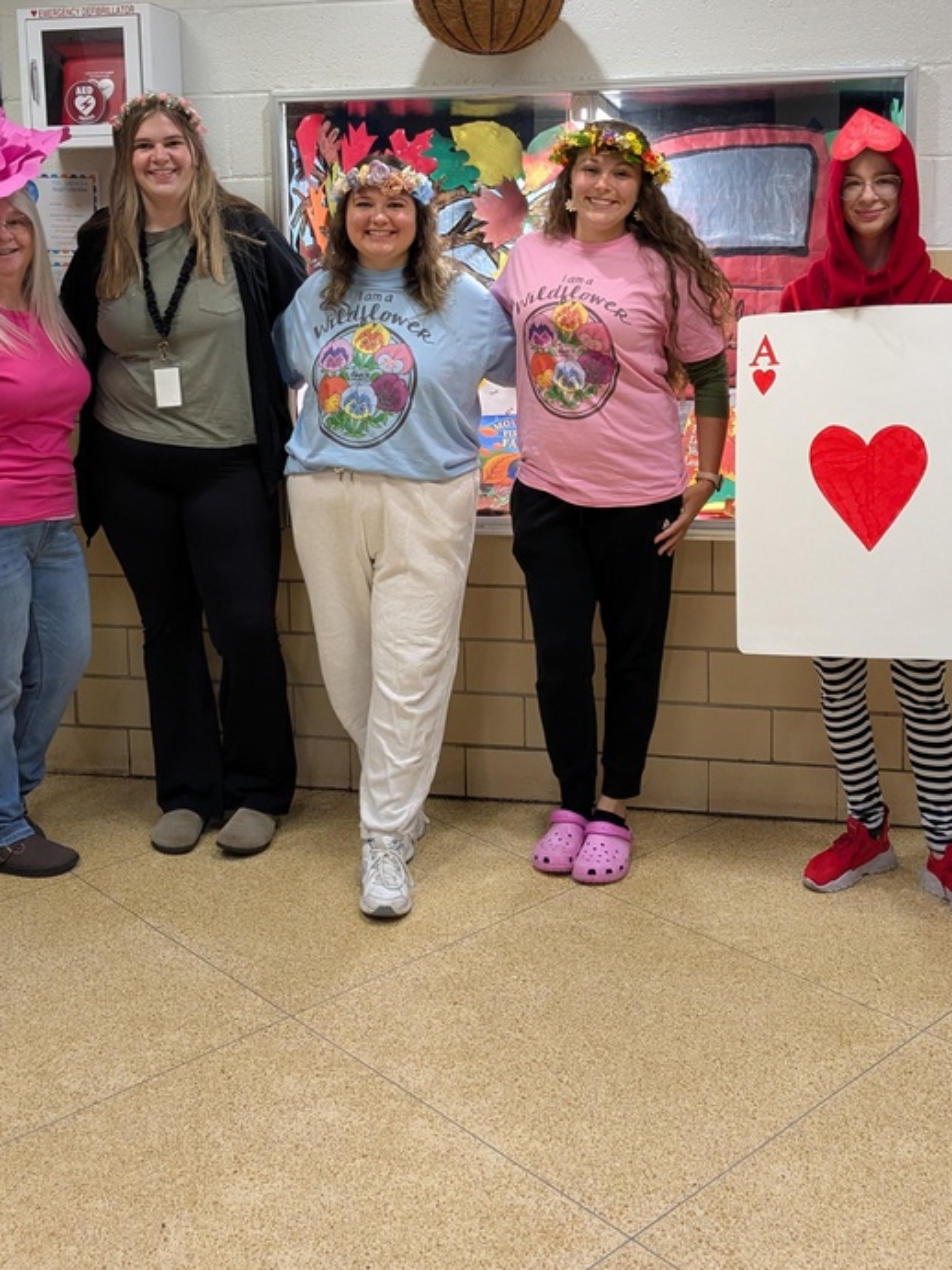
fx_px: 1467
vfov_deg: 46.0
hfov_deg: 35.9
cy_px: 408
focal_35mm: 40
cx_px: 454
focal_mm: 4.38
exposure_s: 1/121
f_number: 1.73
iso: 173
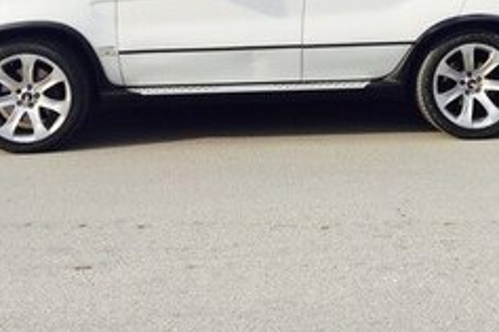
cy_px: -67
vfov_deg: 20.2
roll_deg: +0.4
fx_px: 873
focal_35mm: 63
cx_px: 284
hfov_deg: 31.8
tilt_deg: -2.4
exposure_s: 1/670
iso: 32
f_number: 2.2
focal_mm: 4.15
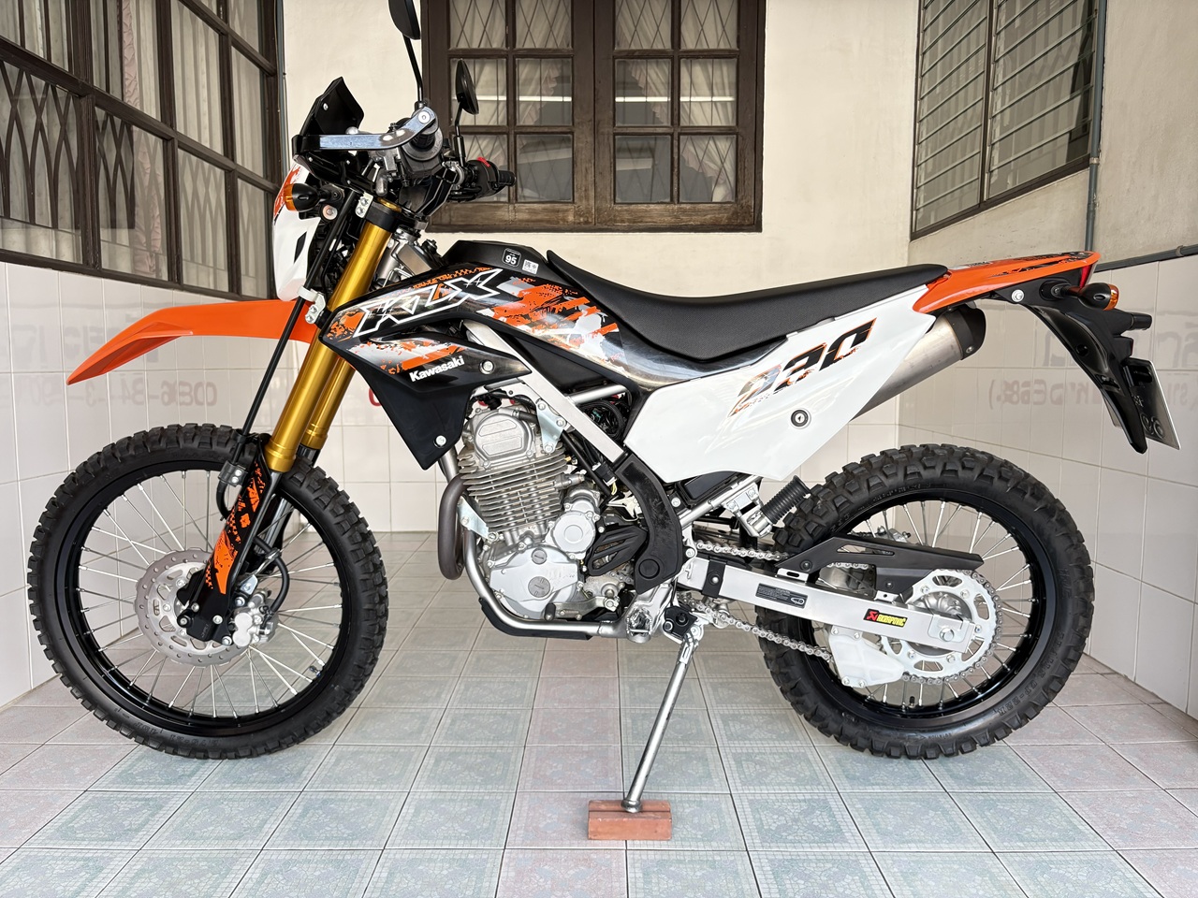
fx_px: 900
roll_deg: +0.9
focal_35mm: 26
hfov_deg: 67.3
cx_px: 599
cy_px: 449
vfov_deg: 53.1
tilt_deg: -5.6
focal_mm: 5.96
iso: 125
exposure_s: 1/94
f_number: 1.6
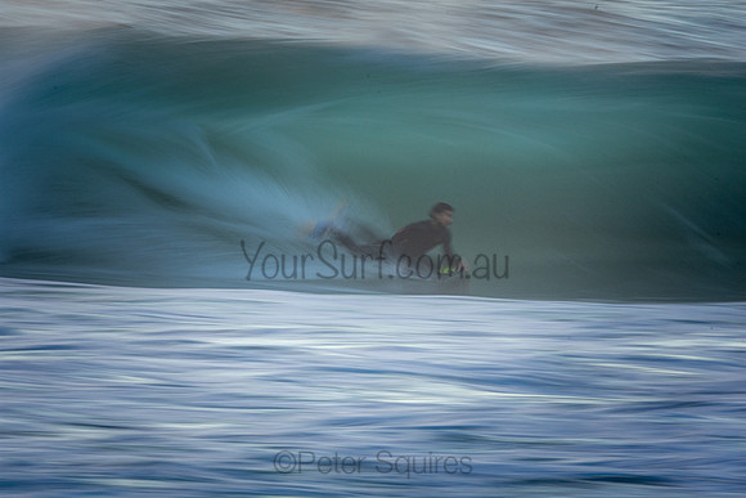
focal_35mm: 750
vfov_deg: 1.8
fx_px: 15545
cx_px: 373
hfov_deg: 2.7
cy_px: 249
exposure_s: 1/10
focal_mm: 500
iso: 100
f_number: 22
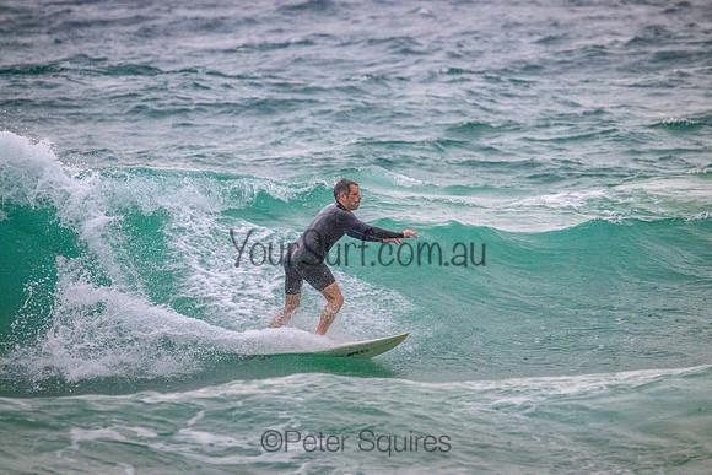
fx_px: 11869
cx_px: 356
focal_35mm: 600
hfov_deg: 3.4
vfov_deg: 2.3
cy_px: 238
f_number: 11
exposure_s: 1/2000
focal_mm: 600
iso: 9000
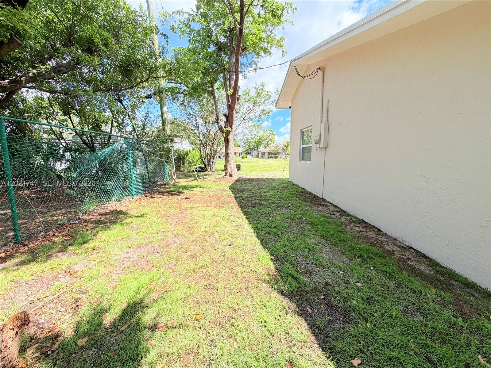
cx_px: 246
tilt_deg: -7.4
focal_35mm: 14
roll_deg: -0.5
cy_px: 184
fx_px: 199
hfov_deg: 102.1
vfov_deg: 85.7
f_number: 2.2
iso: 40
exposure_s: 1/540
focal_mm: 2.22
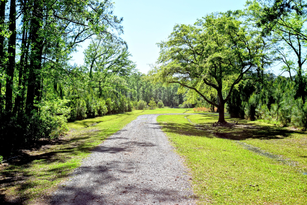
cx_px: 154
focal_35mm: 36
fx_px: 307
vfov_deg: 36.9
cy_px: 102
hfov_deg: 53.1
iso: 400
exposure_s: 1/400
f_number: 11
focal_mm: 24
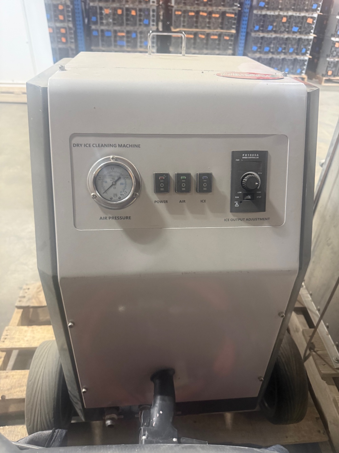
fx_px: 313
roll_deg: -3.4
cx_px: 170
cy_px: 226
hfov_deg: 56.8
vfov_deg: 71.6
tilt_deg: -35.5
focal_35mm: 24
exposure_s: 1/60
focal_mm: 6.76
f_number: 1.78
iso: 400
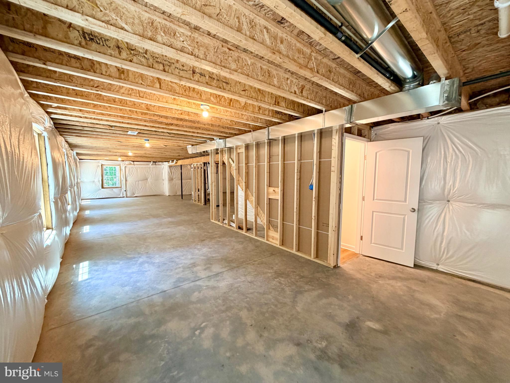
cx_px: 255
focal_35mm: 14
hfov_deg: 102.1
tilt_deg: -4.8
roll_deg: +0.1
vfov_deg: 85.7
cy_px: 192
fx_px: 206
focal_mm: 2.22
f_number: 2.2
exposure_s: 1/60
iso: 200
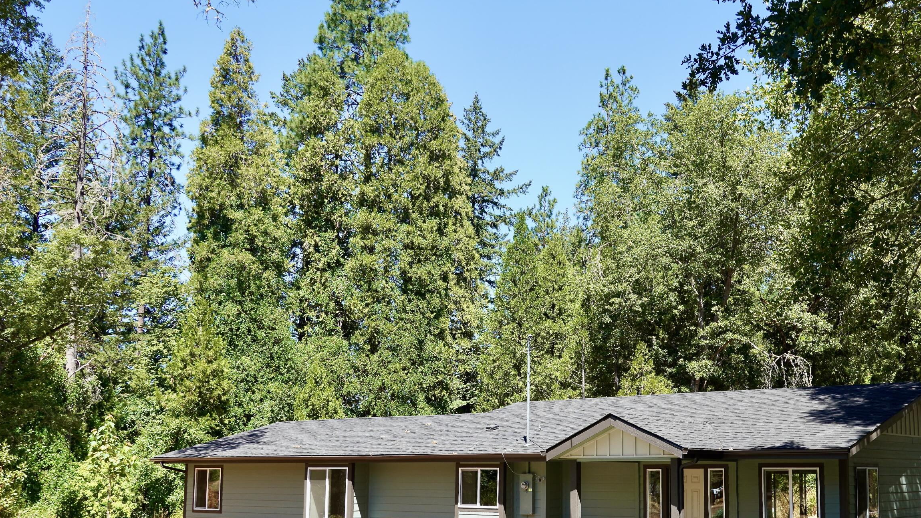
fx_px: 1001
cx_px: 596
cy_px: 336
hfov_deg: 48.7
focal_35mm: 41
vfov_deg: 28.9
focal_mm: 20
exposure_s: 1/100
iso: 100
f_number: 7.1
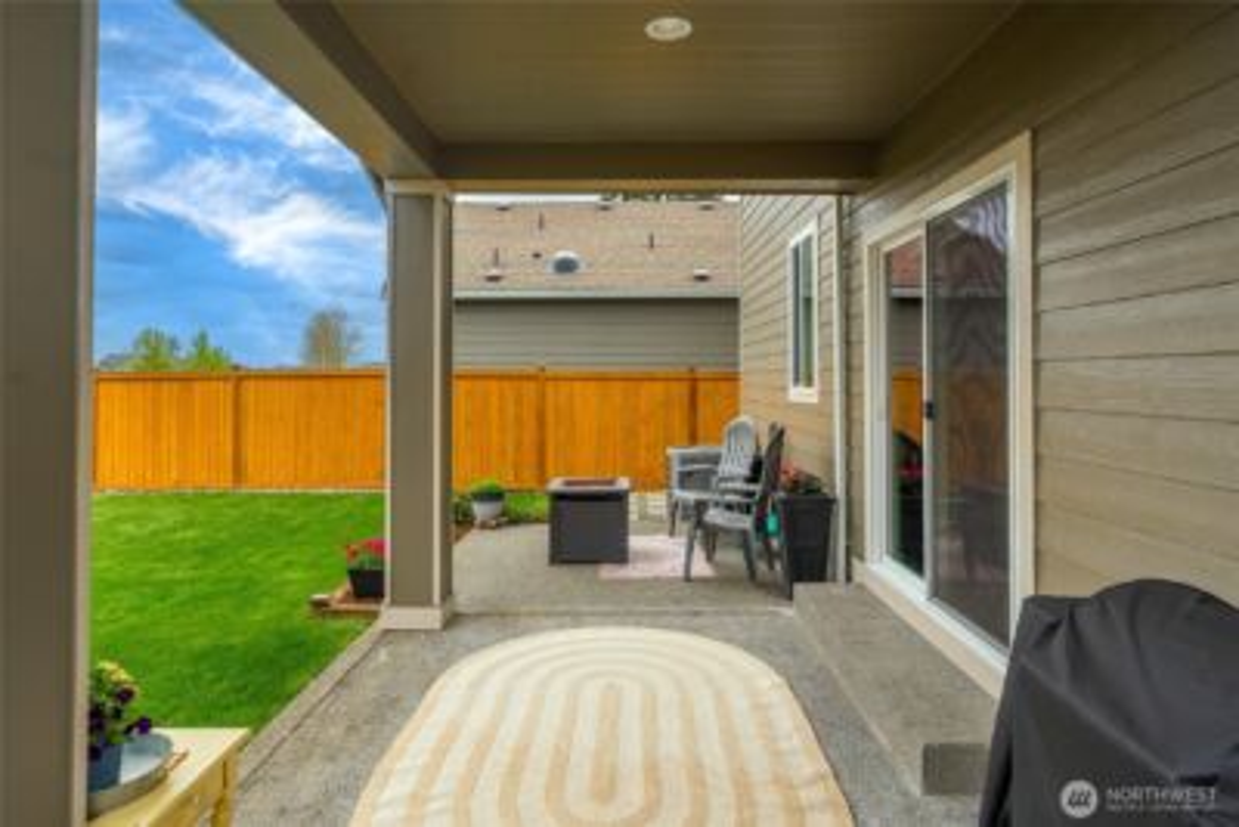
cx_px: 620
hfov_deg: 84.0
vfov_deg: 62.0
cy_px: 414
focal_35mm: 20
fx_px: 689
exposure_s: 1/60
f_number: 7.1
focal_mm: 20
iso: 80
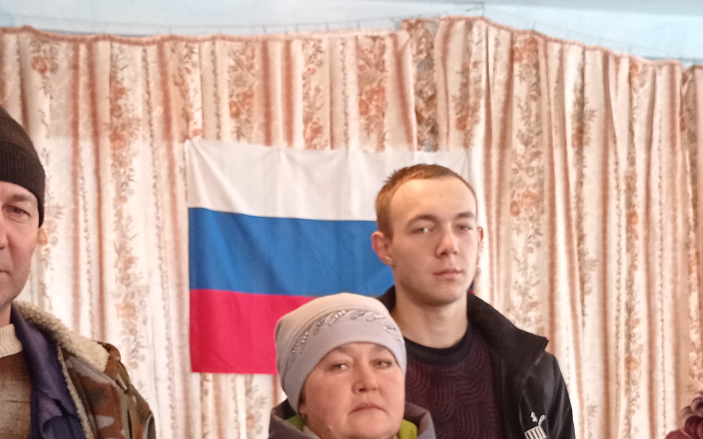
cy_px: 493
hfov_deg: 28.2
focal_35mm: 73
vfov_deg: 17.2
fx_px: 1398
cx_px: 321
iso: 175
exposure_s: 1/33.3
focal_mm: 4.7
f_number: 1.79
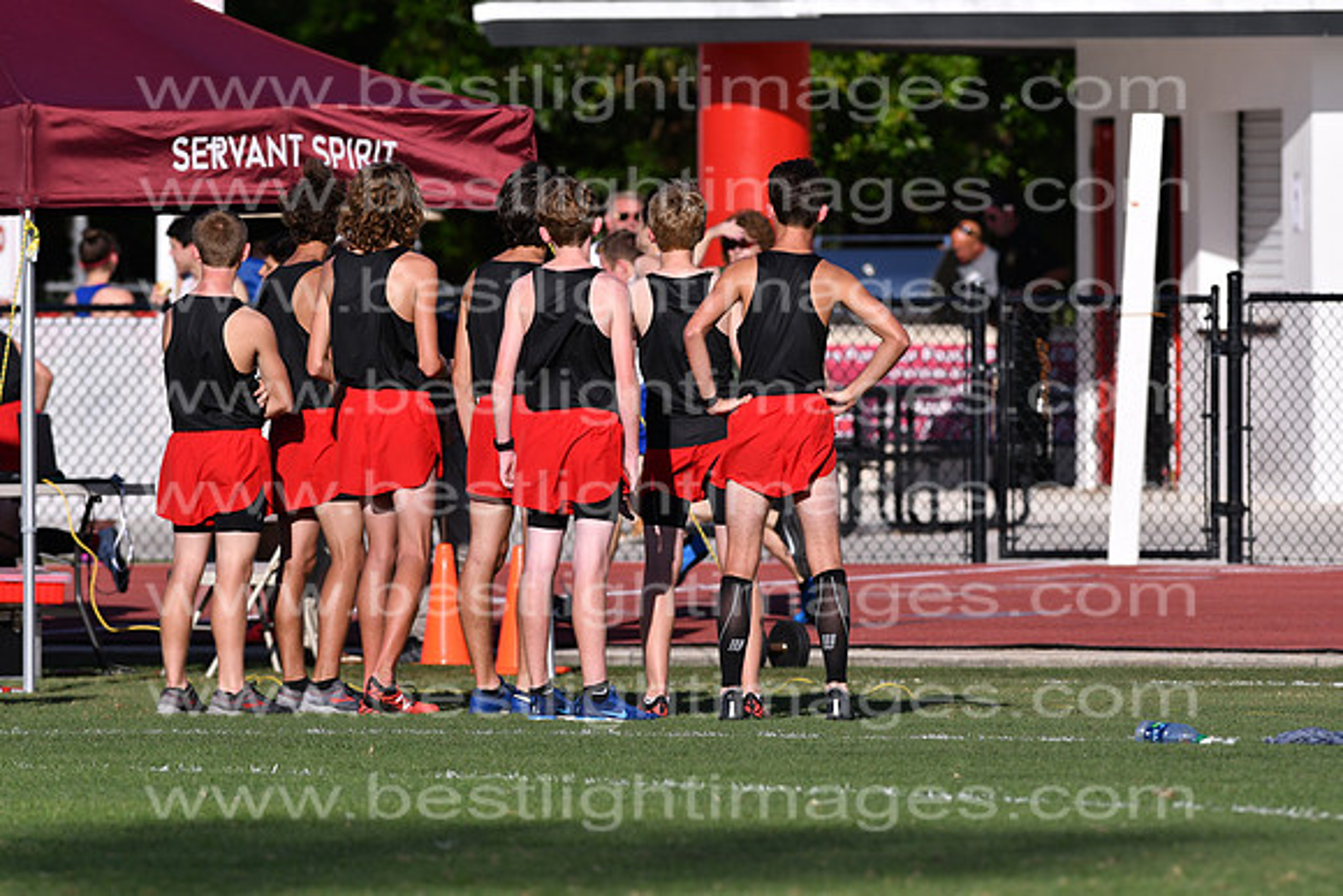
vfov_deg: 3.1
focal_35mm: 450
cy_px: 448
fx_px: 16791
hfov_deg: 4.6
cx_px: 672
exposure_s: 1/4000
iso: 320
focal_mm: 300
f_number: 5.6
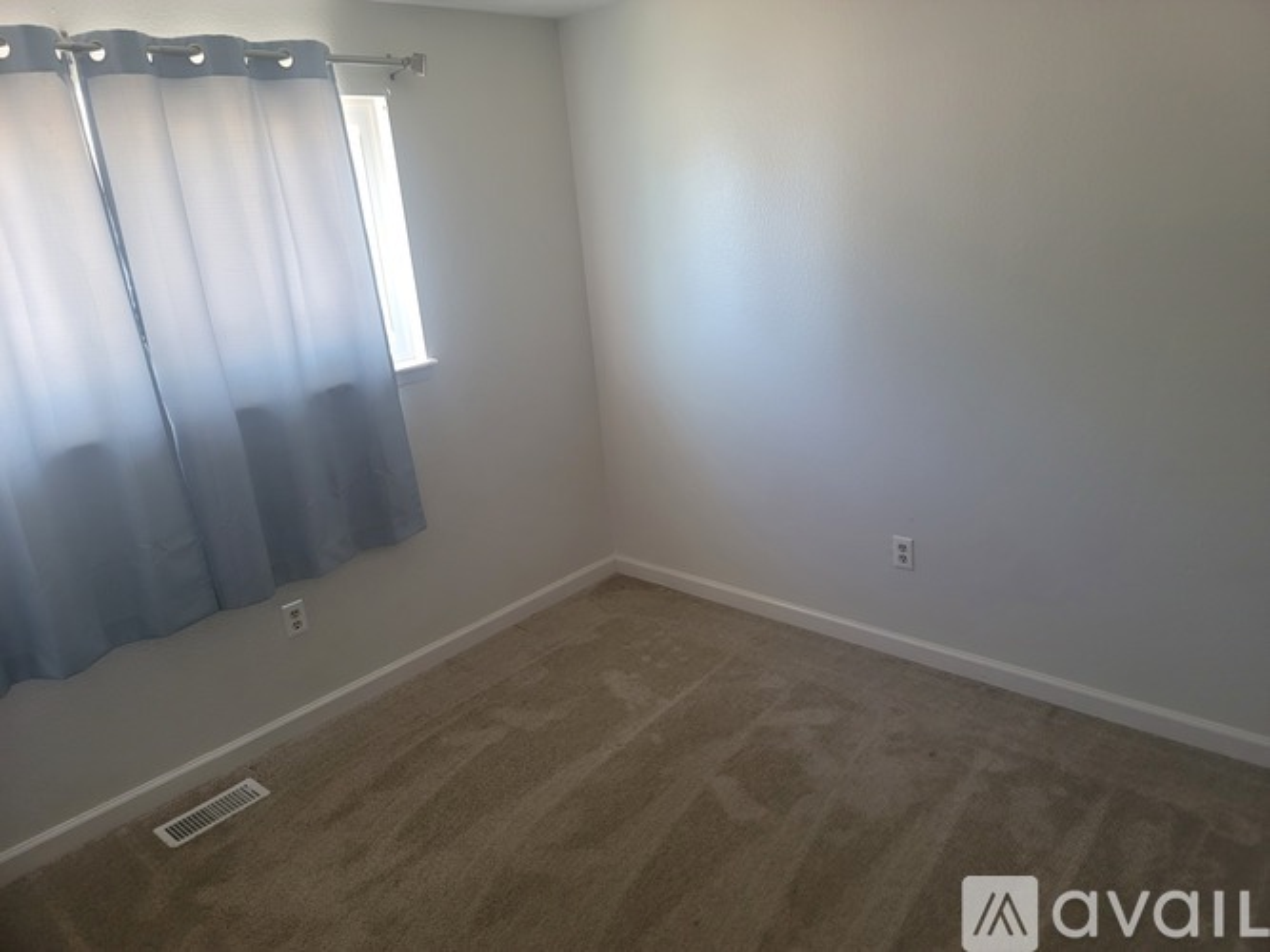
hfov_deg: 69.4
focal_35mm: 25
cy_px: 476
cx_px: 635
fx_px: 917
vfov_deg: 54.9
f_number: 1.8
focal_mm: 7
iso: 400
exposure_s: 1/40
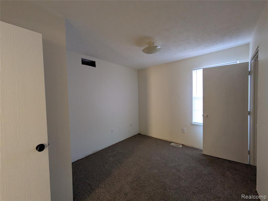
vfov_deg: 85.7
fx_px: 108
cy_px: 100
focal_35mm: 14
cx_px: 134
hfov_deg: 102.0
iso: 372
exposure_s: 1/60
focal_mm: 1.83
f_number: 2.2
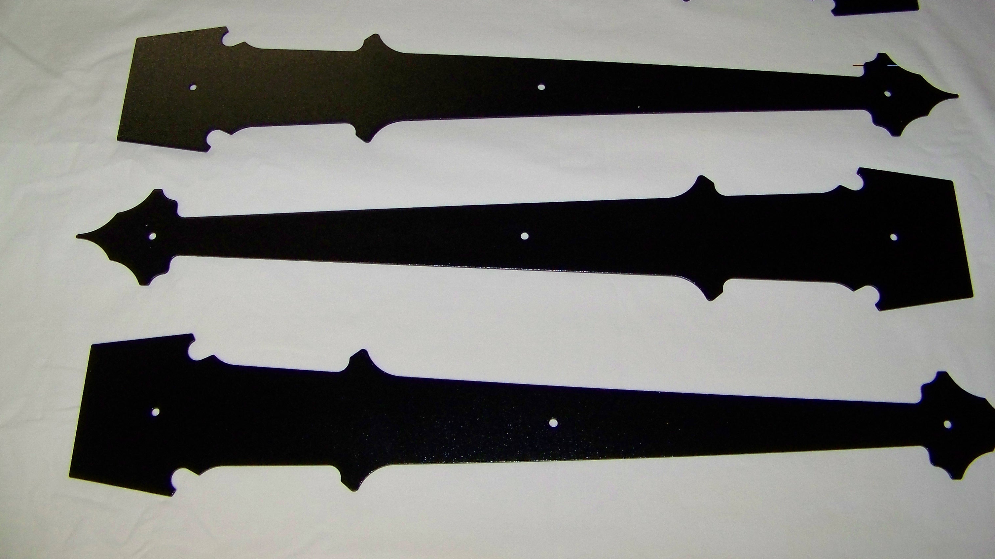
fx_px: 1055
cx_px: 501
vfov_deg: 29.6
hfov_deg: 50.5
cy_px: 212
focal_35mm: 40
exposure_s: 1/30
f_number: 2.8
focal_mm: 5.85
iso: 200
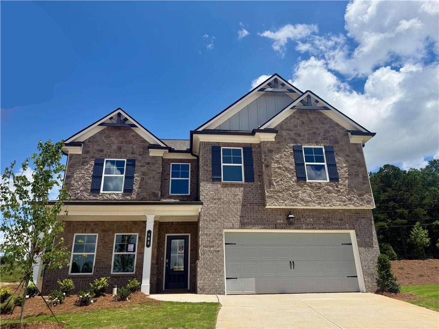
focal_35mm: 24
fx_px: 304
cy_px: 164
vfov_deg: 56.8
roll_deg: +0.9
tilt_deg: +20.6
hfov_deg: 71.6
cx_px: 220
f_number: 1.78
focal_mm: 6.76
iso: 80
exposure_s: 1/6173
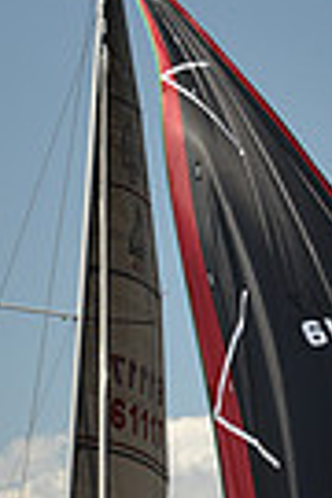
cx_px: 153
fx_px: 4150
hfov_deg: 4.6
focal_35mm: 300
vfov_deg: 6.8
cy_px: 513
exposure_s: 1/2000
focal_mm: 70
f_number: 8
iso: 320
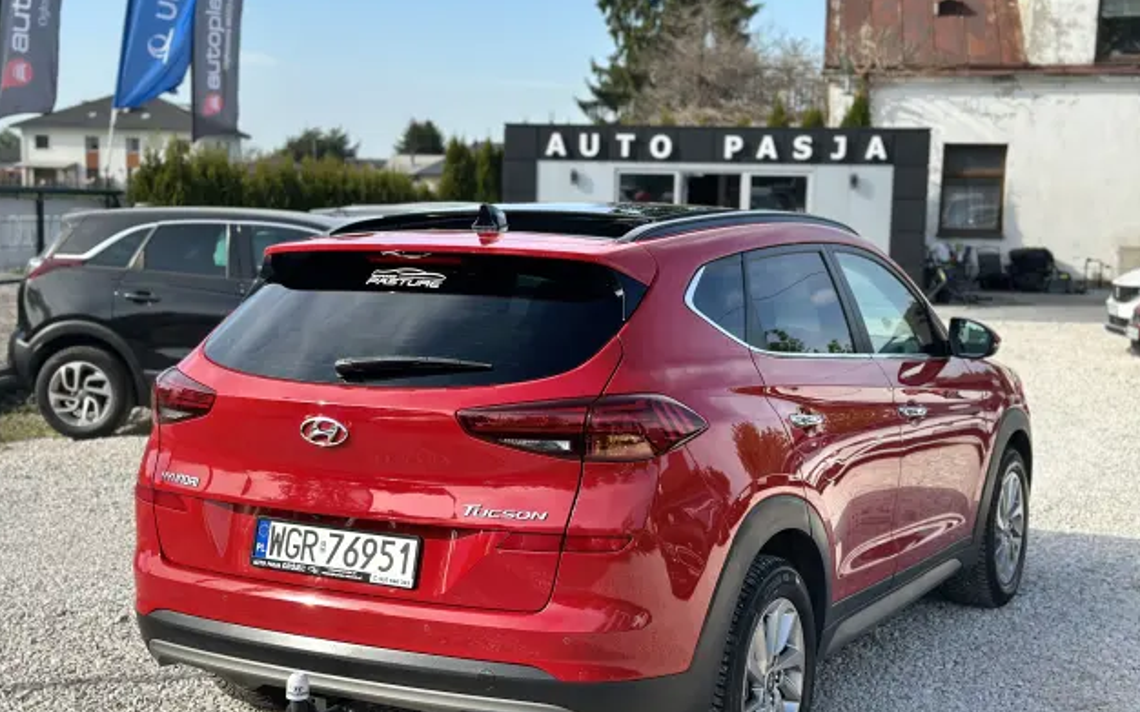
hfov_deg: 38.9
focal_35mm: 52
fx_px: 1615
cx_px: 563
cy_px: 397
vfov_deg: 24.8
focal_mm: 6.86
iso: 80
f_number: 1.78
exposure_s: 1/2160
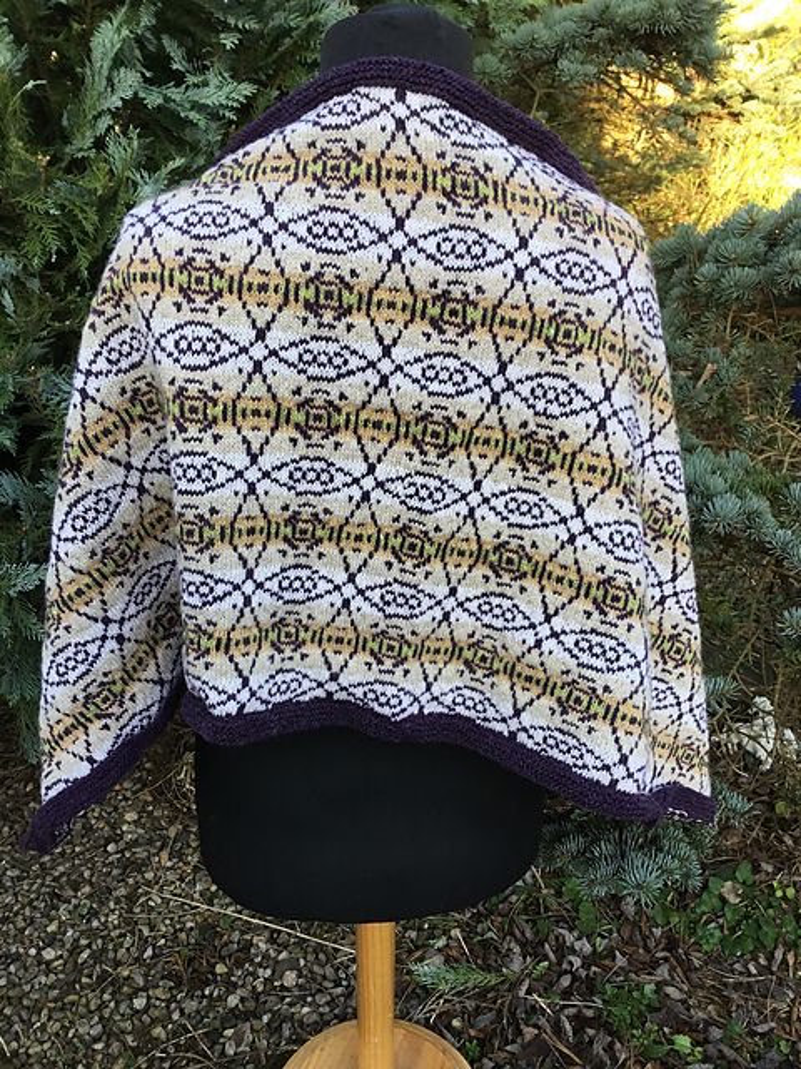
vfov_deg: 58.4
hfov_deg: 45.4
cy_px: 534
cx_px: 400
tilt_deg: -24.1
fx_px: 956
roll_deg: +3.7
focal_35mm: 31
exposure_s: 1/50
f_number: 2.4
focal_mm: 3.3
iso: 25
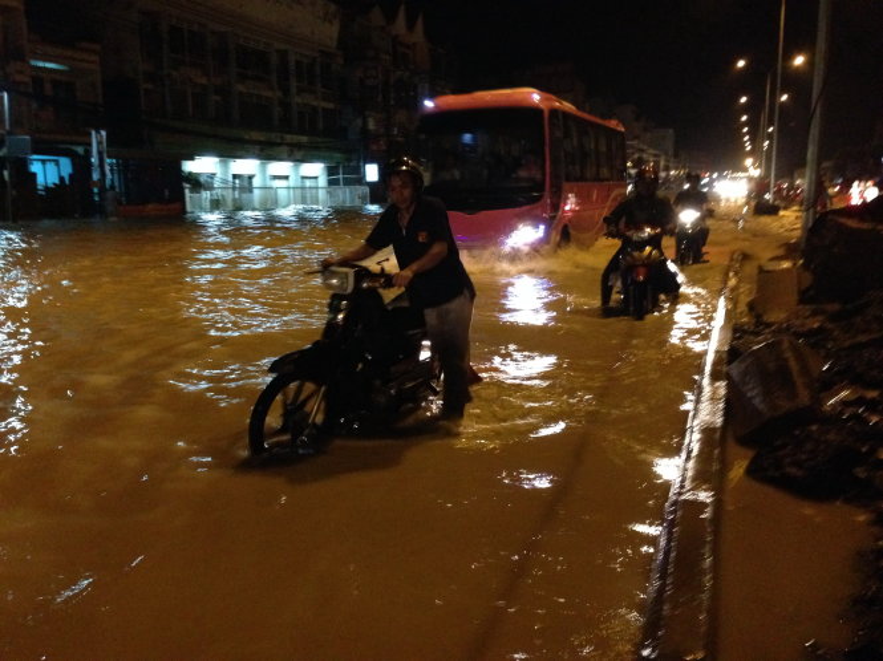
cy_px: 330
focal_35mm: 33
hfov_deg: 55.4
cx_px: 442
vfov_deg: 42.9
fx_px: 841
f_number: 2.4
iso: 800
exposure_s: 1/15
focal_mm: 4.12
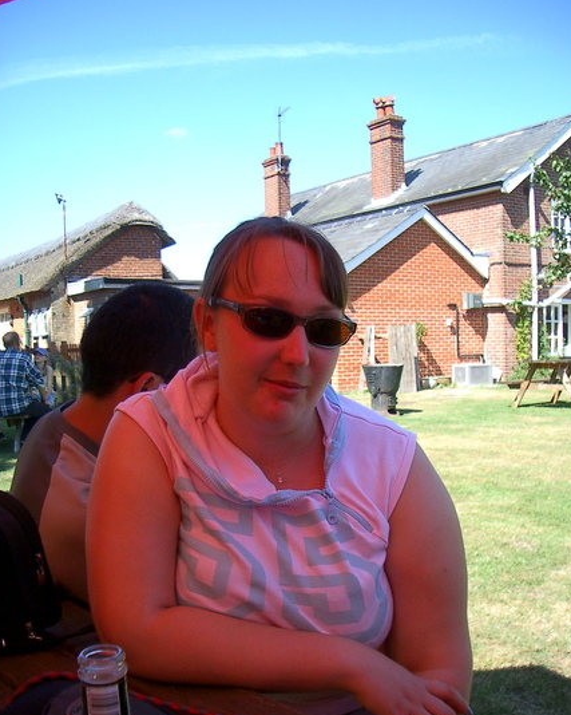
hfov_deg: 39.1
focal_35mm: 38
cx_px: 284
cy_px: 383
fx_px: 803
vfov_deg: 47.9
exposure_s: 1/400
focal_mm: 5.8
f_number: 2.6
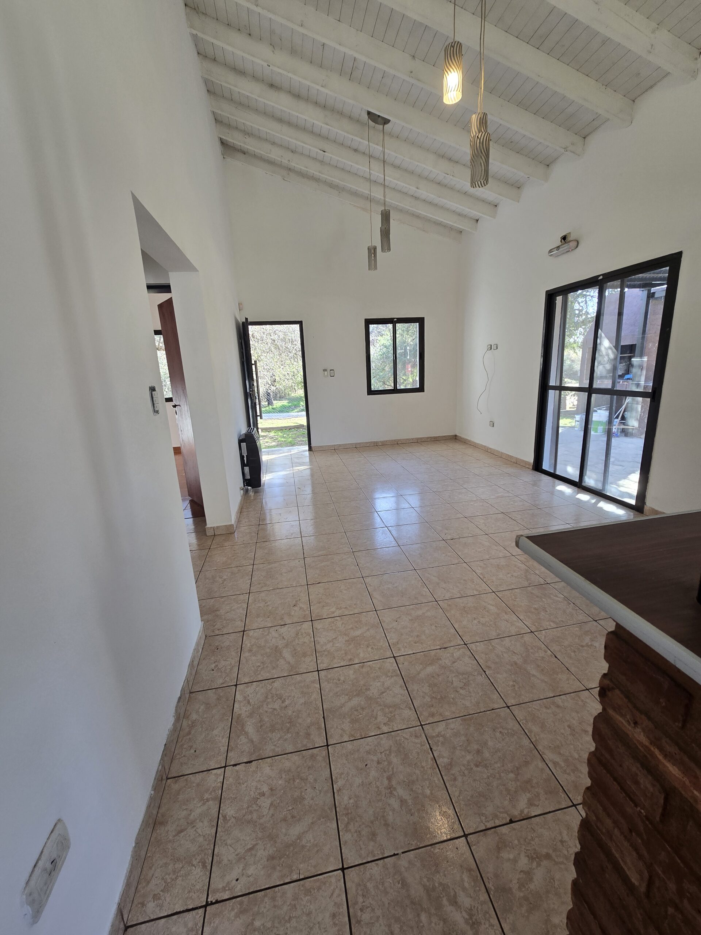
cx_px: 350
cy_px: 468
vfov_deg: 106.2
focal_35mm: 13
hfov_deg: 89.9
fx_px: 351
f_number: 2.2
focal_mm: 2.2
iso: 64
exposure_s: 1/50
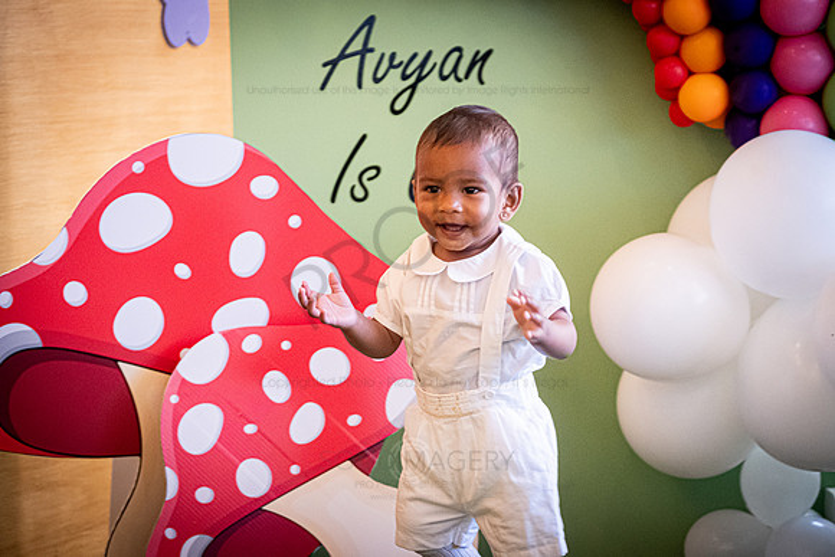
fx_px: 3155
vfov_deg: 10.1
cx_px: 418
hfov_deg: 15.1
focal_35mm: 136
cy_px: 278
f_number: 2.8
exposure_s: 1/125
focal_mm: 90.6
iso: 4000
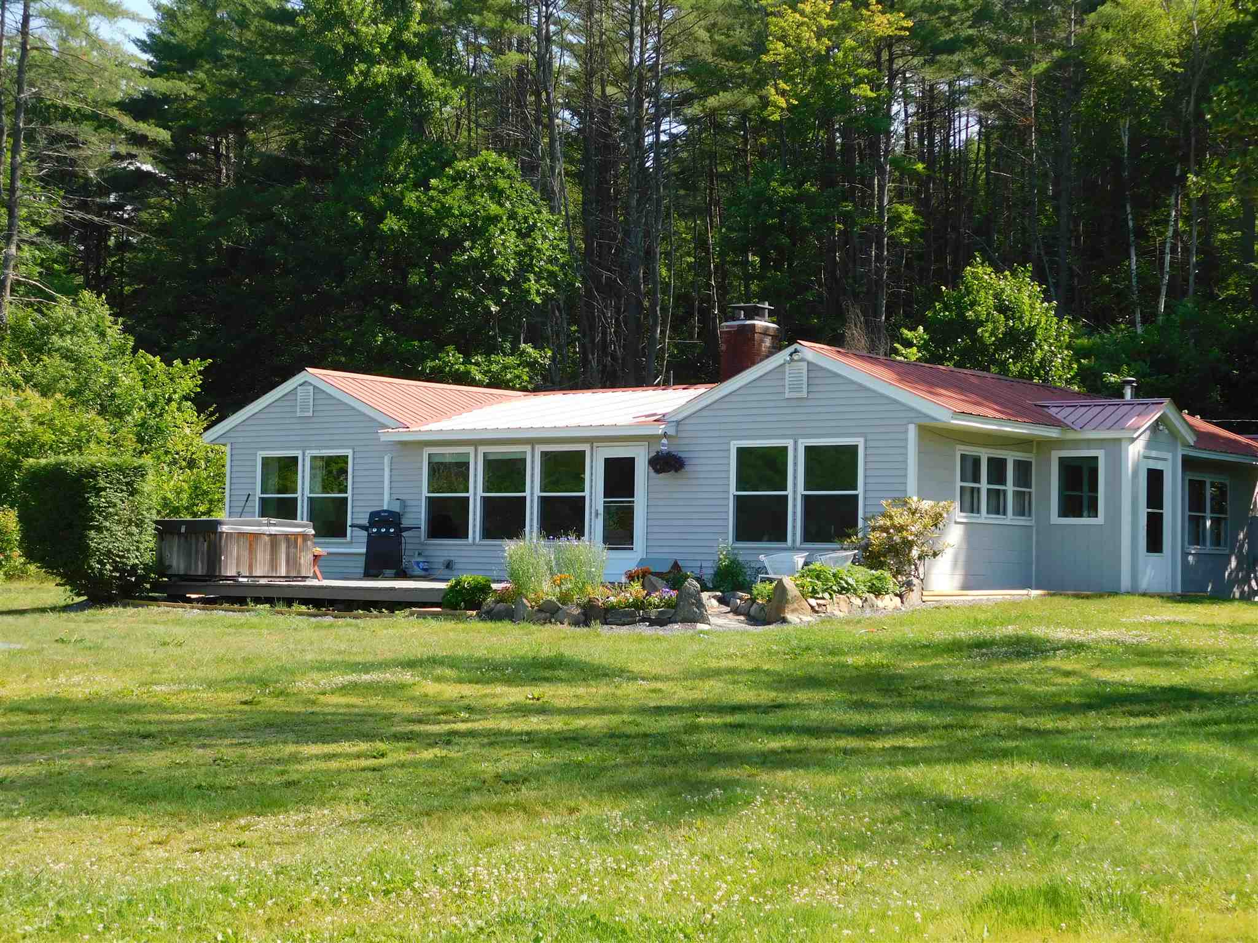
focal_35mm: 59
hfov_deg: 32.7
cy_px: 472
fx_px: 2144
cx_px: 629
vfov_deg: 24.8
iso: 125
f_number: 4
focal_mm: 10.4
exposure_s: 1/400
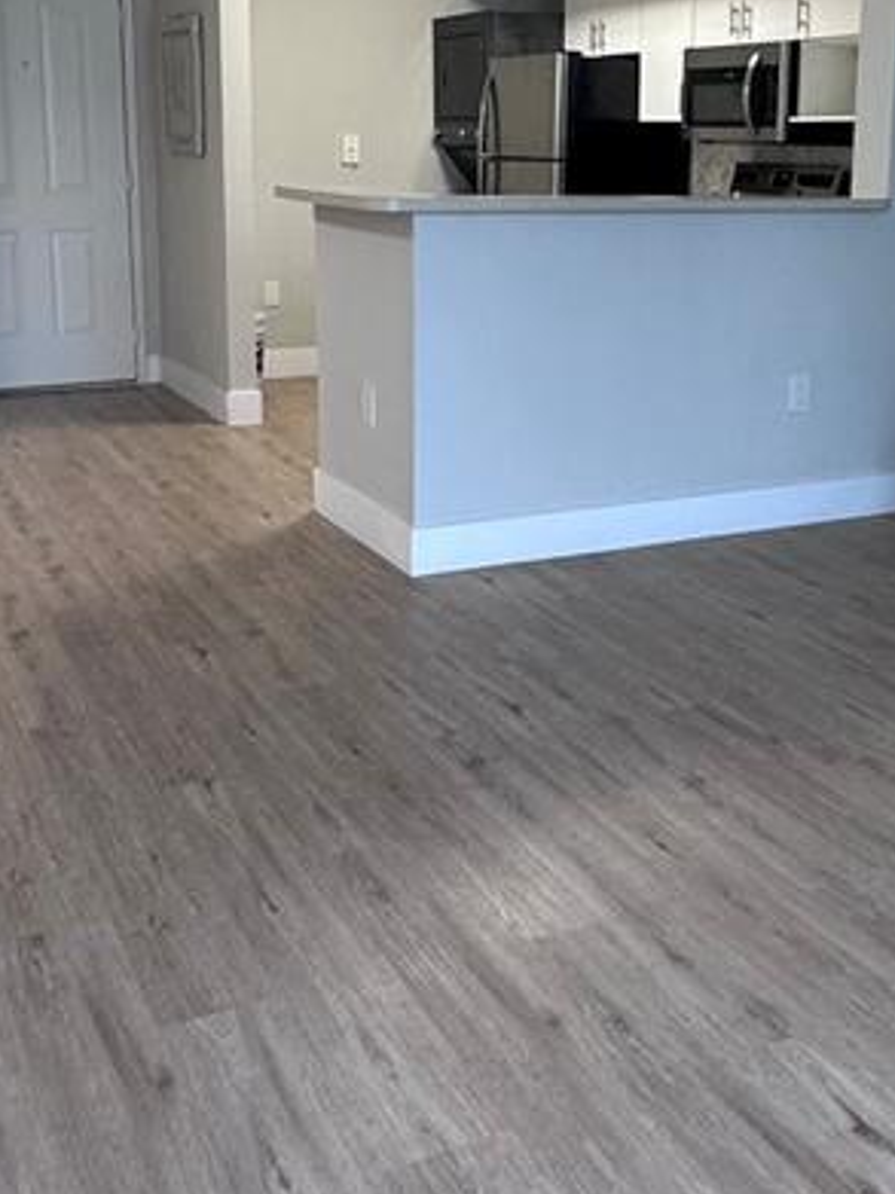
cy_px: 403
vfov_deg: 43.3
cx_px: 608
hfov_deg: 33.2
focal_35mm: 43
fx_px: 1483
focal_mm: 2.22
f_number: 2.2
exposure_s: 1/60
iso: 160
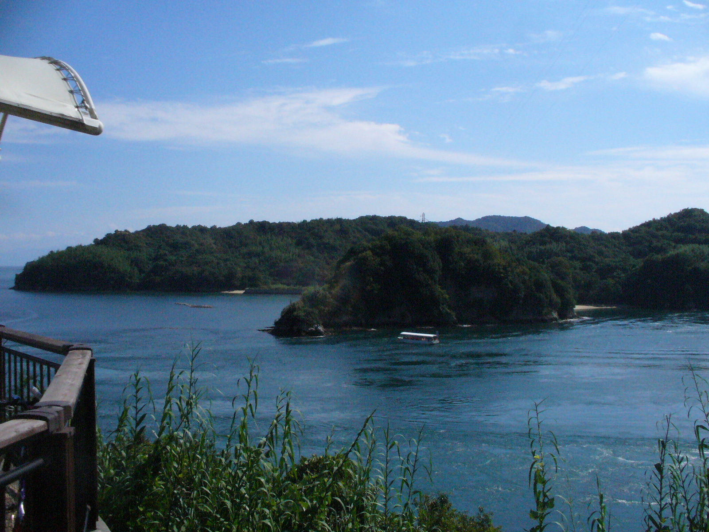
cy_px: 266
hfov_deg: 50.1
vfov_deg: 38.7
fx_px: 758
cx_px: 354
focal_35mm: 37
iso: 400
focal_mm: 6.1
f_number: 5.6
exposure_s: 1/2000
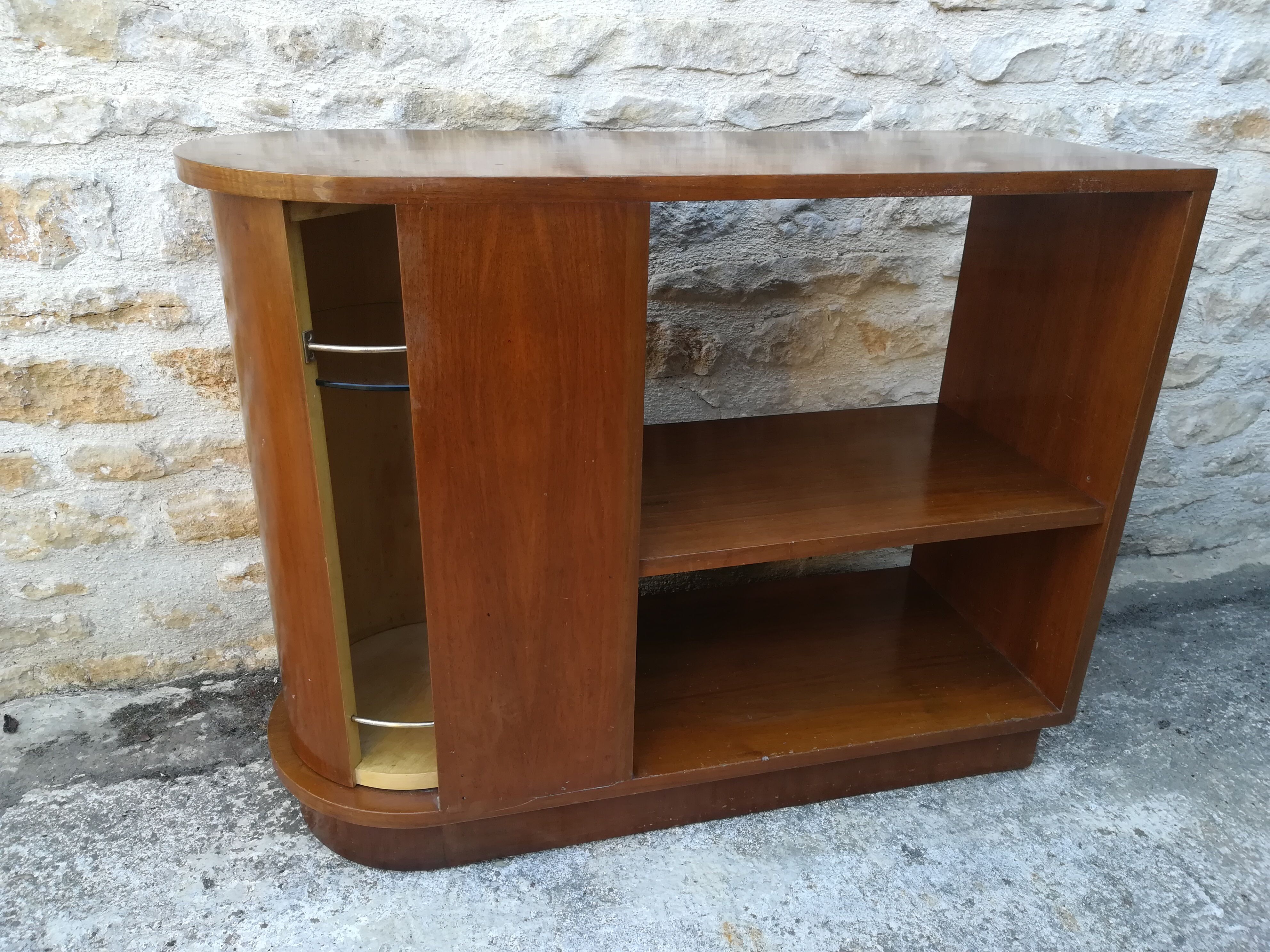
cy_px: 476
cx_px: 635
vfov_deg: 53.1
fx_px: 954
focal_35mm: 26
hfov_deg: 67.3
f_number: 2.2
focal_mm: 3.83
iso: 80
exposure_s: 1/50
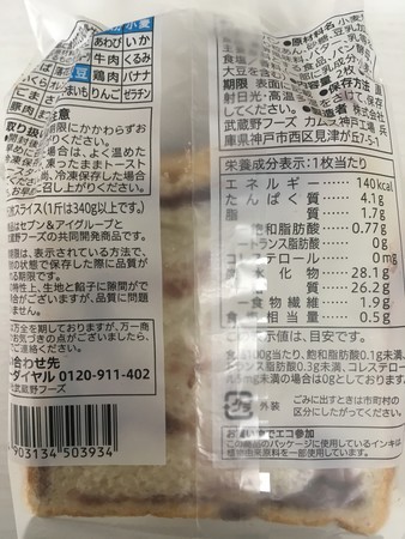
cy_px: 270
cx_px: 202
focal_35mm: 29
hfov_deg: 48.3
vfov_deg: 61.6
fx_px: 452
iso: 64
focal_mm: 4.15
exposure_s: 1/30
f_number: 2.2
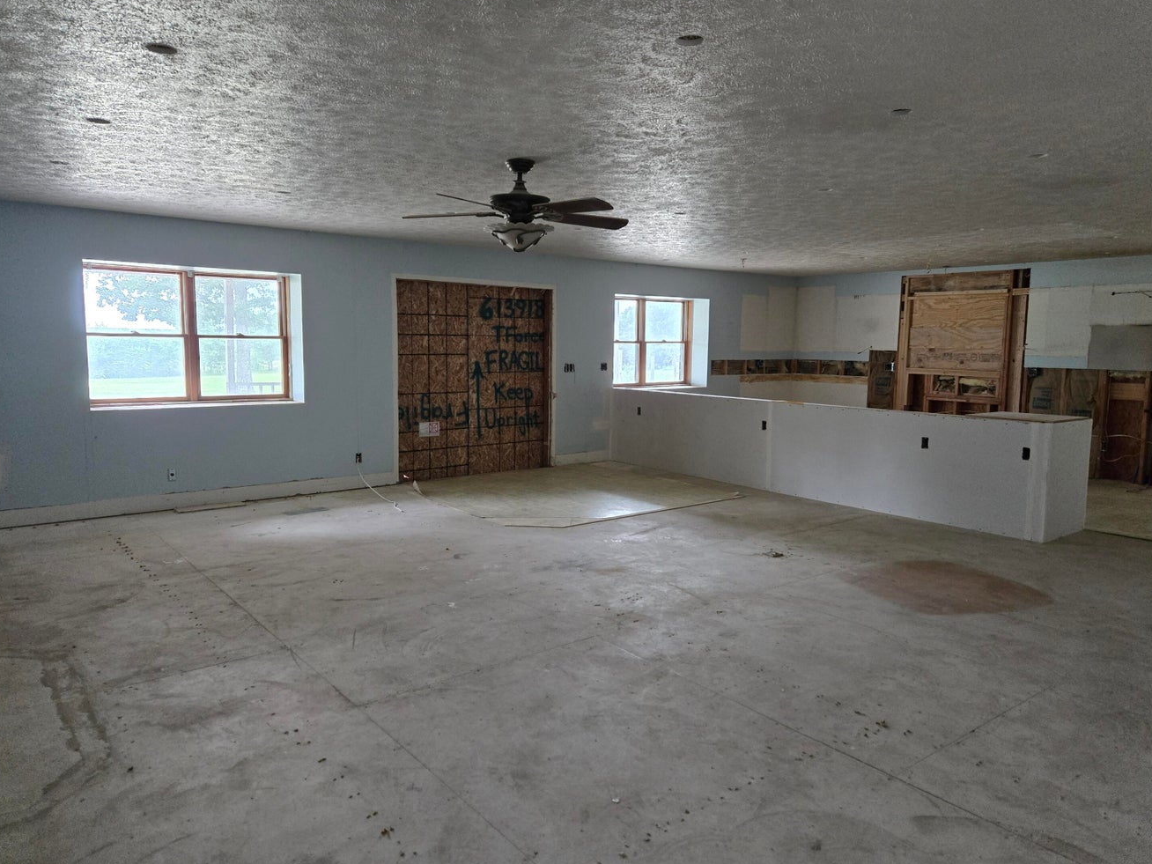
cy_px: 445
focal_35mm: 24
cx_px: 577
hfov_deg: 71.6
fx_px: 799
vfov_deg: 56.8
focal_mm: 5.4
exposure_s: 1/120
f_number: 1.8
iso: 1000
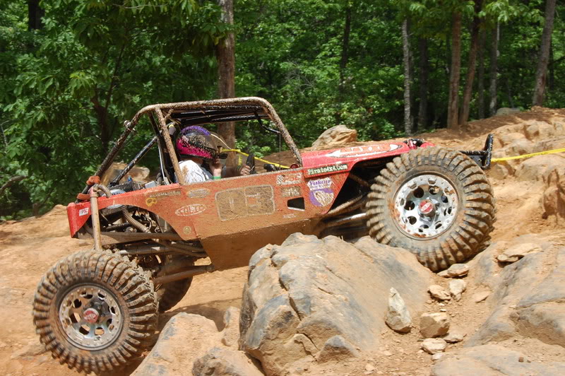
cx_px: 282
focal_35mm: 60
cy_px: 188
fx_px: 941
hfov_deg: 33.4
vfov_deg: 22.6
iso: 200
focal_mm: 40
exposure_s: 1/320
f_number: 9
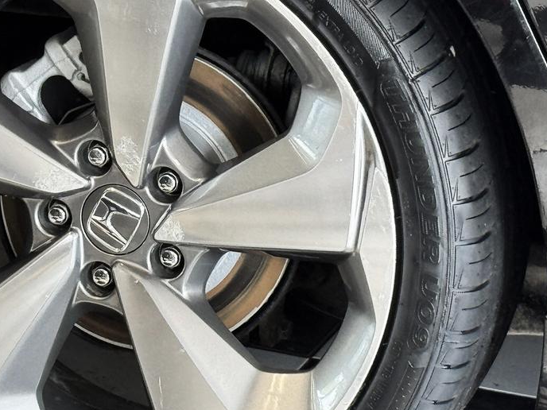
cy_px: 215
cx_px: 185
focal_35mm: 188
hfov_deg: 10.5
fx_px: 2971
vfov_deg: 7.9
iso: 100
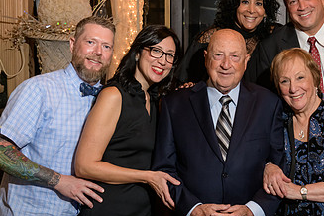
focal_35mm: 77
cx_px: 264
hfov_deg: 25.8
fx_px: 693
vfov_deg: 17.7
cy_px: 109
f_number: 5
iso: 1000
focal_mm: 40
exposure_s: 1/125
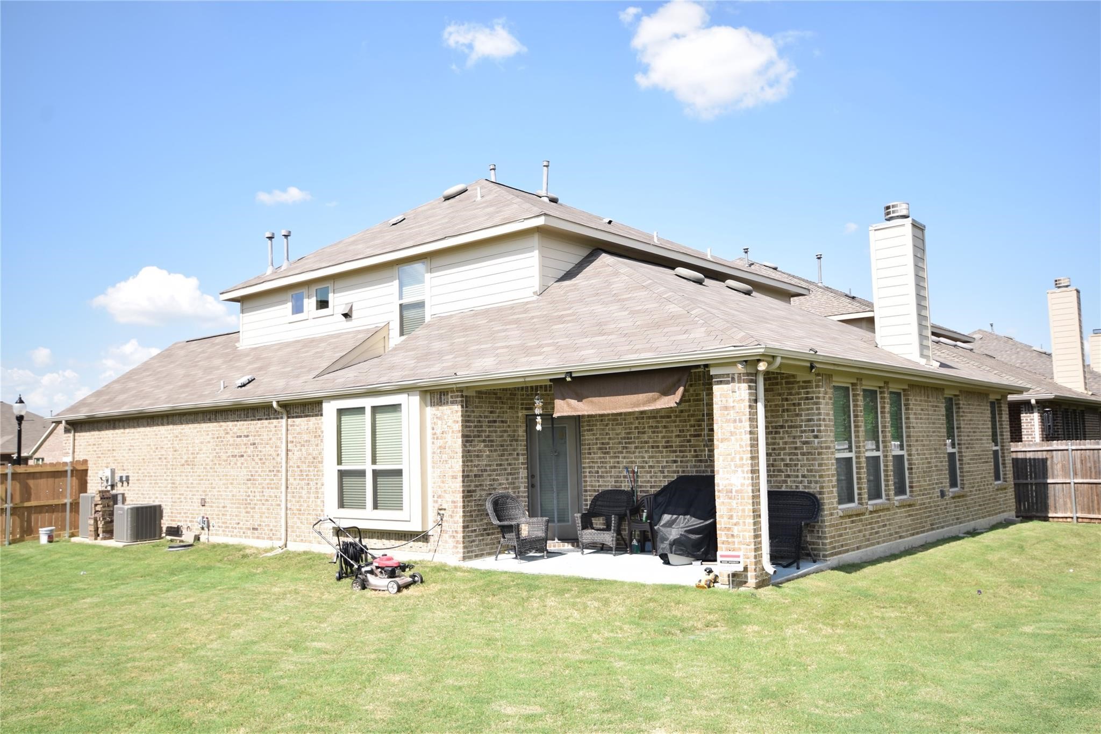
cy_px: 367
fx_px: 917
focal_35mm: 30
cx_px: 550
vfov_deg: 43.6
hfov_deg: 61.9
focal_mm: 20
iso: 100
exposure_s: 1/125
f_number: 8
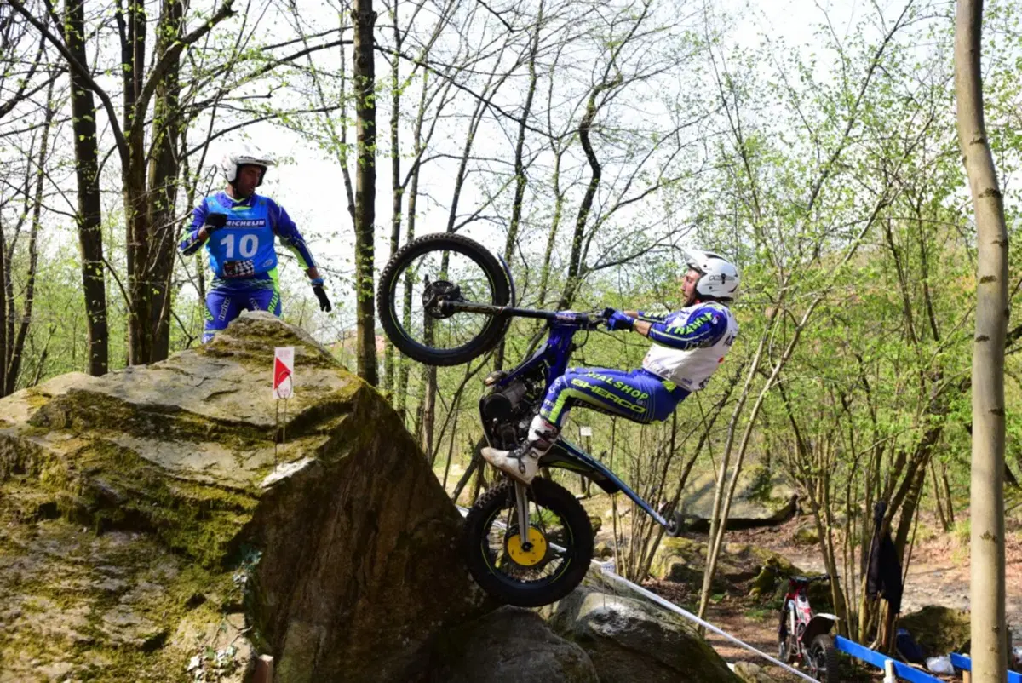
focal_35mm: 35
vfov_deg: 37.9
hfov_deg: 54.4
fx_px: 994
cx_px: 511
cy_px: 342
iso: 640
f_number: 4.5
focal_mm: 35
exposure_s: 1/1250
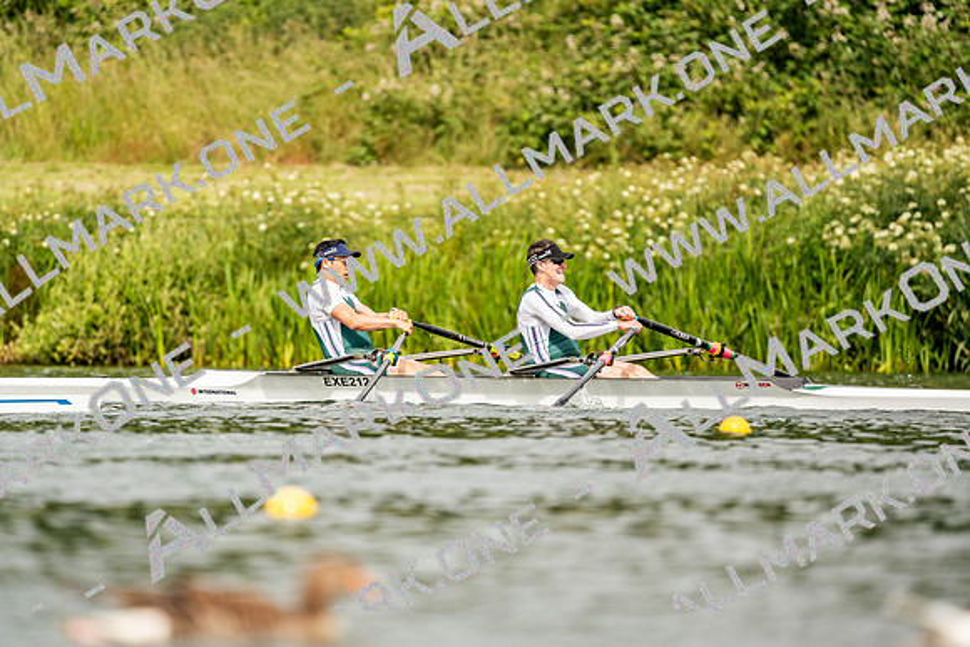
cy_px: 324
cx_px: 485
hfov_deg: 3.4
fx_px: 16170
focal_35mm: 600
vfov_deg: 2.3
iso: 320
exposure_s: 1/2000
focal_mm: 600
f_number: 6.3
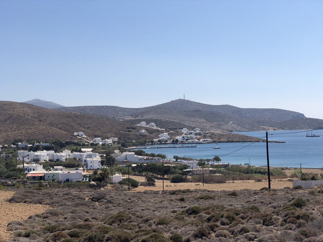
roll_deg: +2.1
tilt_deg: +1.1
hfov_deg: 36.8
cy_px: 121
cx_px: 162
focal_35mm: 52
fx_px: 485
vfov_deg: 28.0
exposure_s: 1/1919
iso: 16
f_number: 2.4
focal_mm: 6
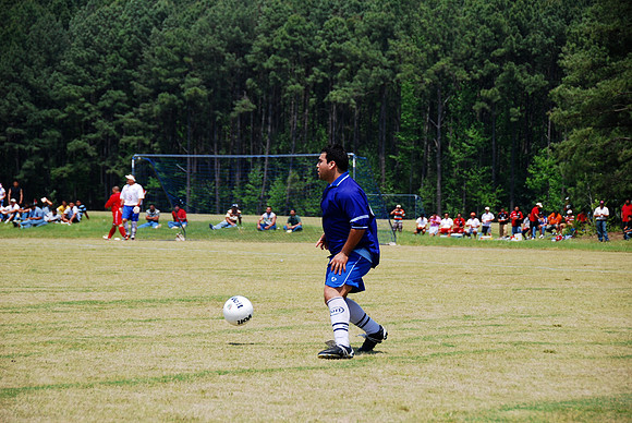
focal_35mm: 142
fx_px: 2504
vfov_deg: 9.7
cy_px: 212
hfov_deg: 14.4
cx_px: 316
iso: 100
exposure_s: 1/400
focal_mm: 95
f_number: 5.3
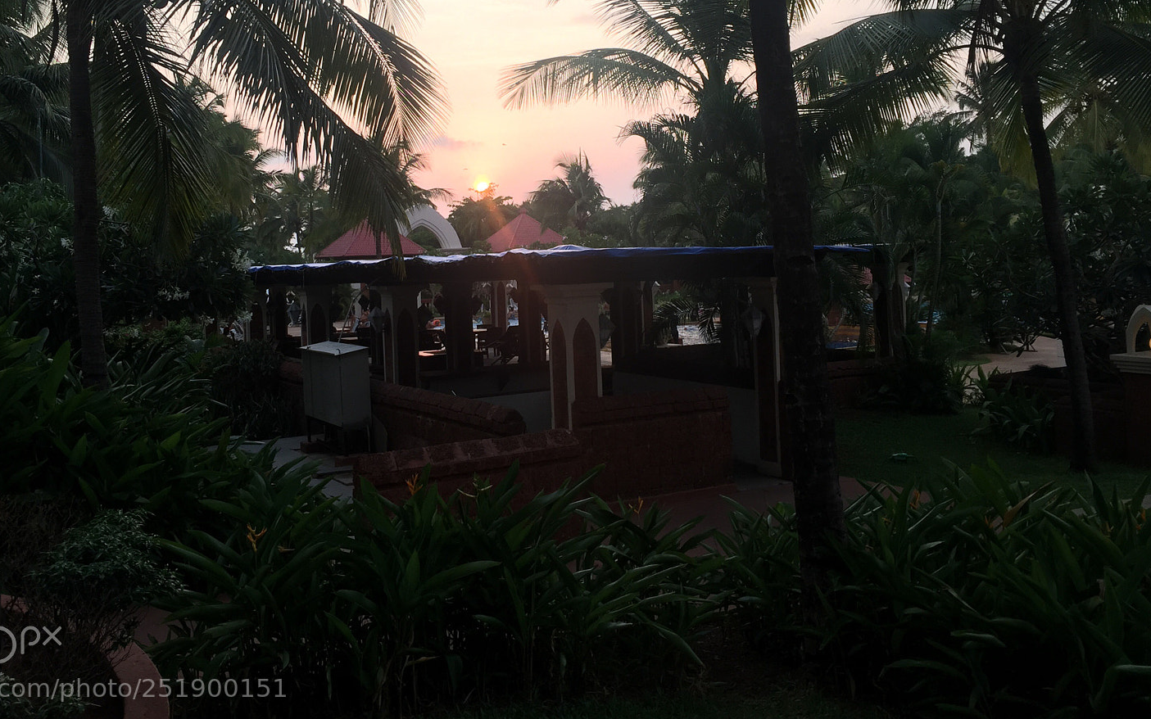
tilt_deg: +0.3
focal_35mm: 35
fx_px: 1098
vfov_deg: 36.0
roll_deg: -0.1
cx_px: 514
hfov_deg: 55.2
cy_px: 261
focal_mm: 4.15
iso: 32
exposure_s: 1/221
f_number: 2.2
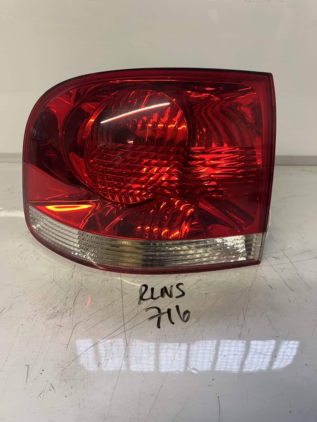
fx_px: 317
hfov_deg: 53.1
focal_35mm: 26
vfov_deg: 67.3
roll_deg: -1.1
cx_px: 158
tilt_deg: -36.1
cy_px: 211
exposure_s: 1/50
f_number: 1.6
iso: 80
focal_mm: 5.1
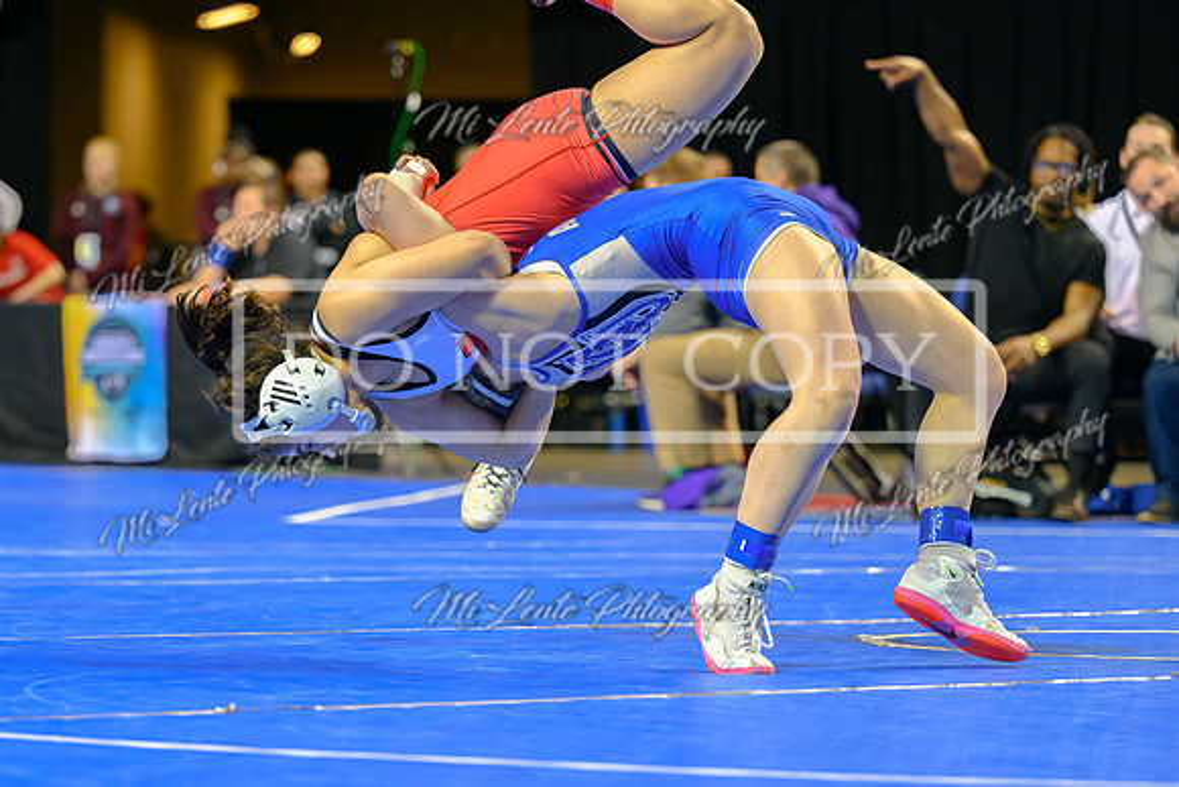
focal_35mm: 172
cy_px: 532
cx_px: 421
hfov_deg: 12.0
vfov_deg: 8.0
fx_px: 5622
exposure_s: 1/800
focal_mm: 115
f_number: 2.8
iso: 2500
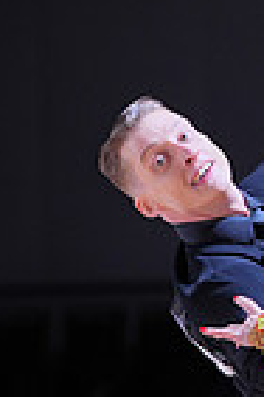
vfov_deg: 3.9
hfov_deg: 2.6
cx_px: 372
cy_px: 538
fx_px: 5808
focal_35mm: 528
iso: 400
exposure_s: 1/400
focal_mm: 128
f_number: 3.2
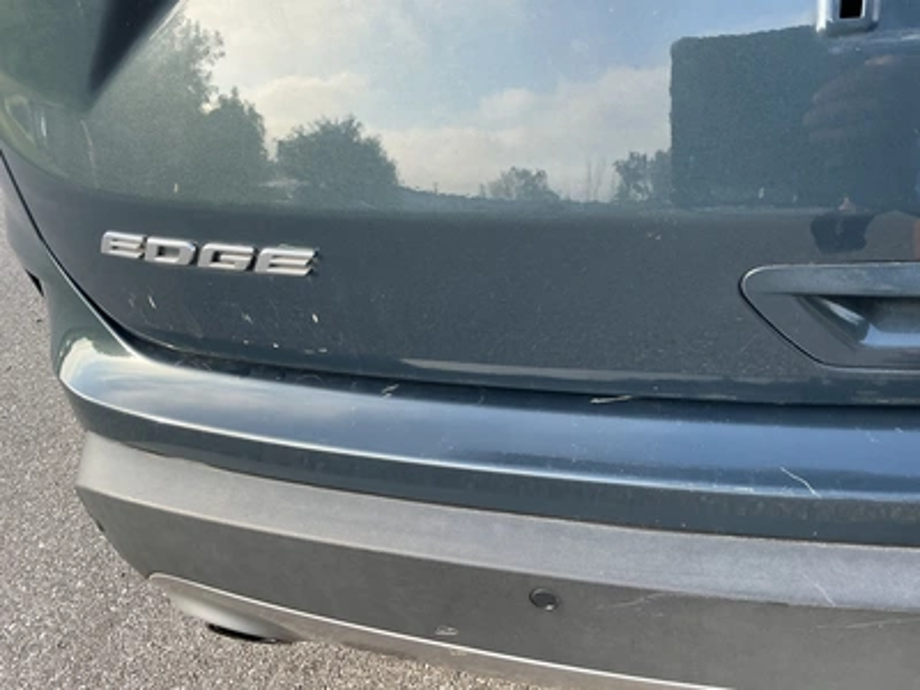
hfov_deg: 63.4
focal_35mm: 28
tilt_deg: -29.7
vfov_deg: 49.7
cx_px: 460
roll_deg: +9.3
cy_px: 345
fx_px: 744
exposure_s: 1/177
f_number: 1.8
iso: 20
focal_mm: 3
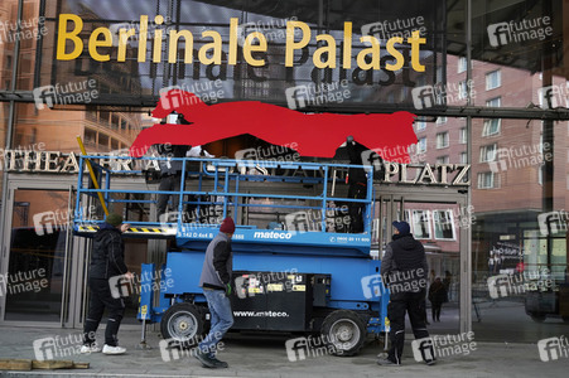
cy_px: 189
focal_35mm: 41
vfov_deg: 32.6
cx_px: 284
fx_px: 648
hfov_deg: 47.4
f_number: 5.6
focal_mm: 41
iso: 640
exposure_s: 1/100
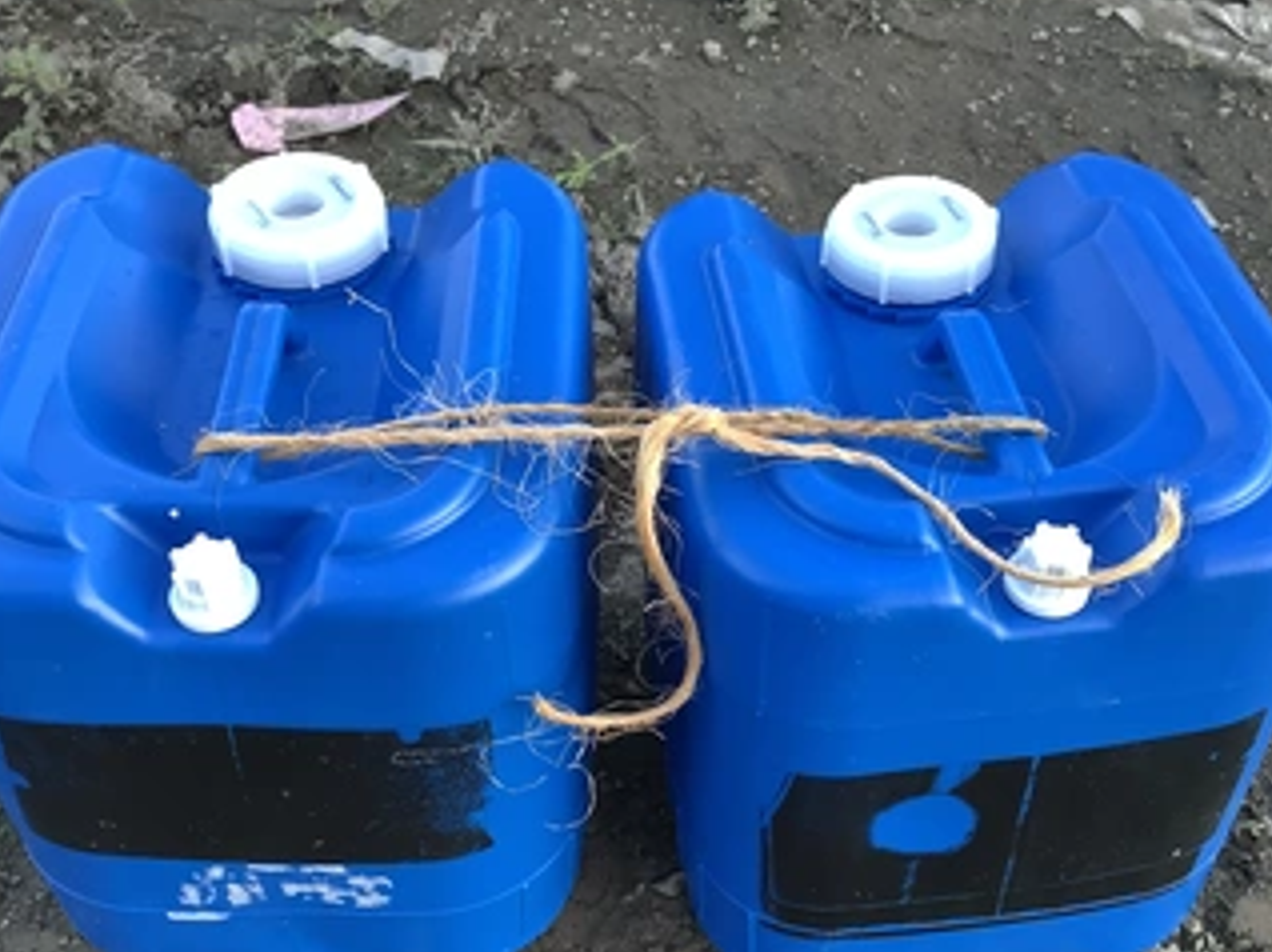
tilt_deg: -48.1
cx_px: 644
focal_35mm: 39
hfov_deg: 47.9
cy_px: 540
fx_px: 1432
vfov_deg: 36.7
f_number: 2.4
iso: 100
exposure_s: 1/60
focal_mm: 3.3
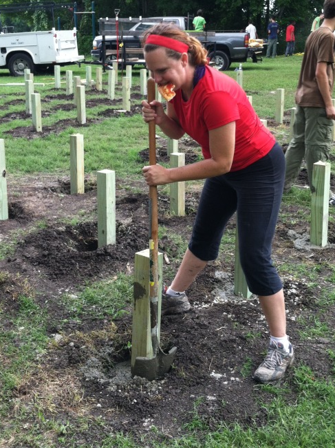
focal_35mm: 46
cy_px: 157
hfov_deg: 31.5
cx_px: 182
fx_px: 595
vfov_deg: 40.9
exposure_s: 1/129
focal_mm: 3.85
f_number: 2.8
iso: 80
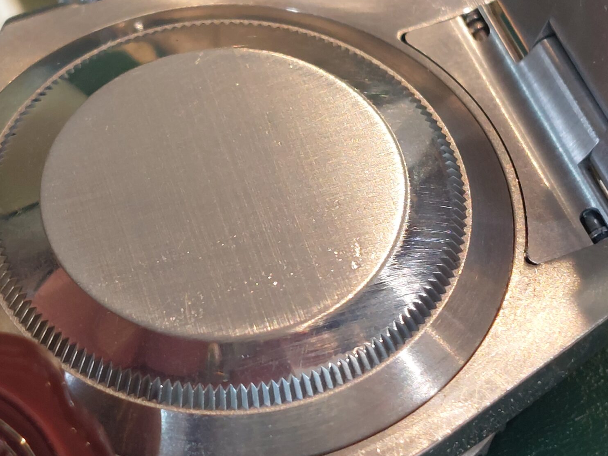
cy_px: 219
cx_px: 236
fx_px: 755
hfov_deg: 43.6
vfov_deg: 33.6
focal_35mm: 43
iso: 64
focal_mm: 5.23
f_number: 1.8
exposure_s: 1/50
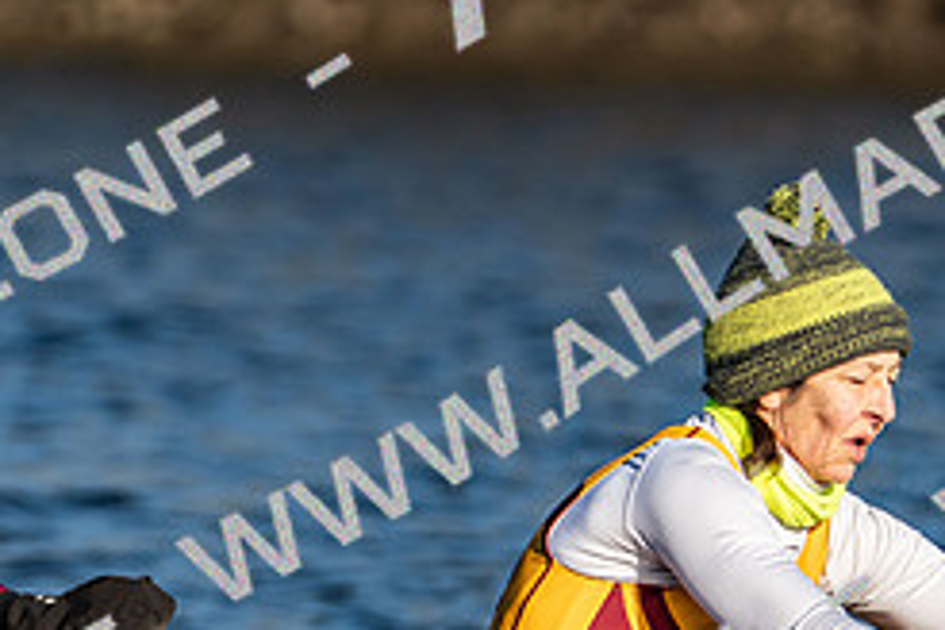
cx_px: 653
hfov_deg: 2.2
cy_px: 613
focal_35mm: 928
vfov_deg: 1.5
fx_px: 24358
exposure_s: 1/2000
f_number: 6.3
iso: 320
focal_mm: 394
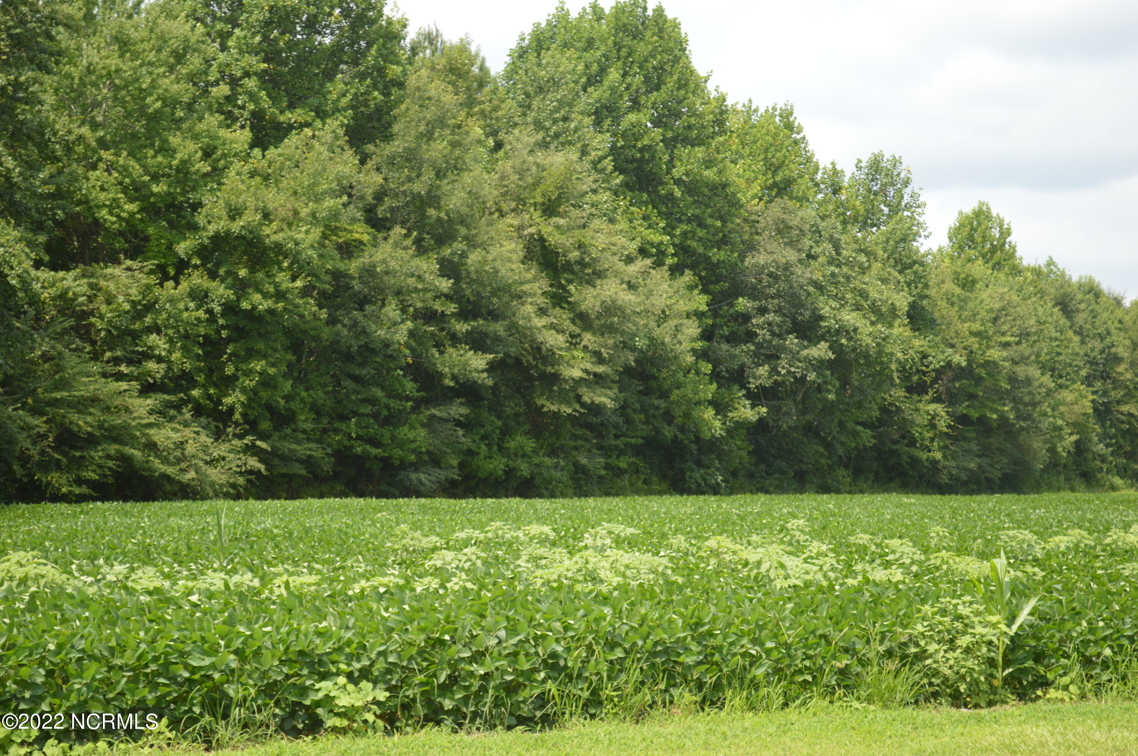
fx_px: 2274
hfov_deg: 28.1
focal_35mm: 72
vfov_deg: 18.9
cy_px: 378
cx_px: 569
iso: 100
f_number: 6.3
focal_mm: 48
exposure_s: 1/200
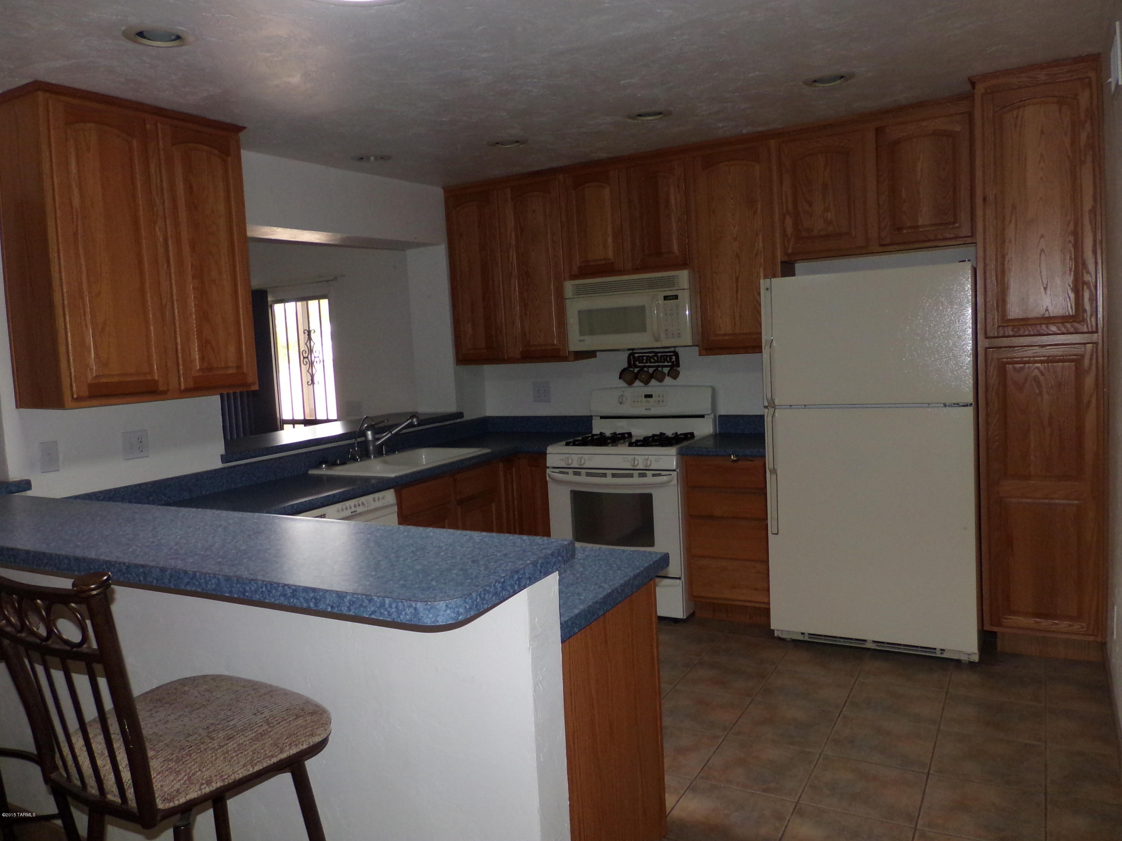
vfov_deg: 53.1
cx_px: 561
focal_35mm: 26
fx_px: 843
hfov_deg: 67.3
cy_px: 420
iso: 200
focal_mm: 4.7
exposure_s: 1/60
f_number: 3.2
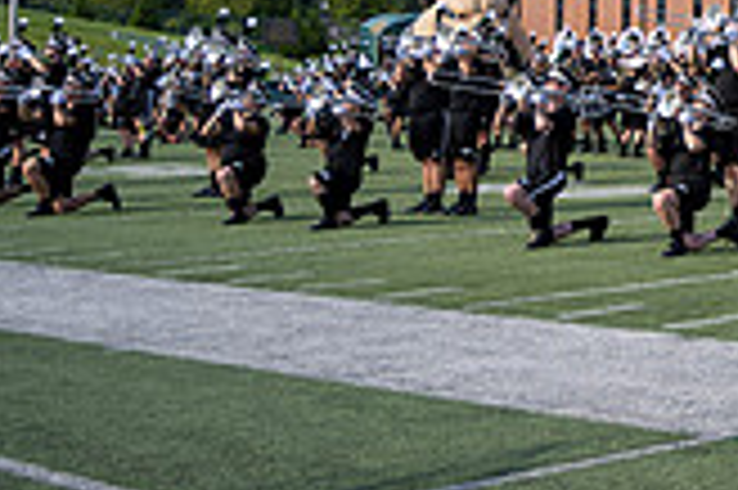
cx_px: 1228
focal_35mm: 101
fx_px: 2068
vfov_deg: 13.0
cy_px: -169
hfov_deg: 17.4
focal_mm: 28.5
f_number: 4
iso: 100
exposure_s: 1/800
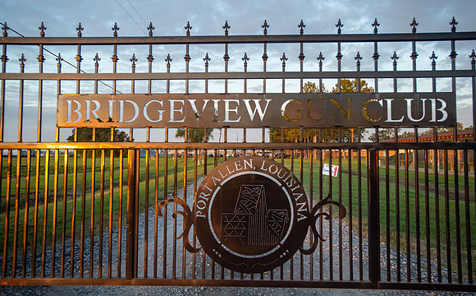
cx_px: 244
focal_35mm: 28
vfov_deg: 44.8
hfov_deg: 67.2
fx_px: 358
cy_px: 142
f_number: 3.5
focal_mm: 26
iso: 200
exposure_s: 1/125
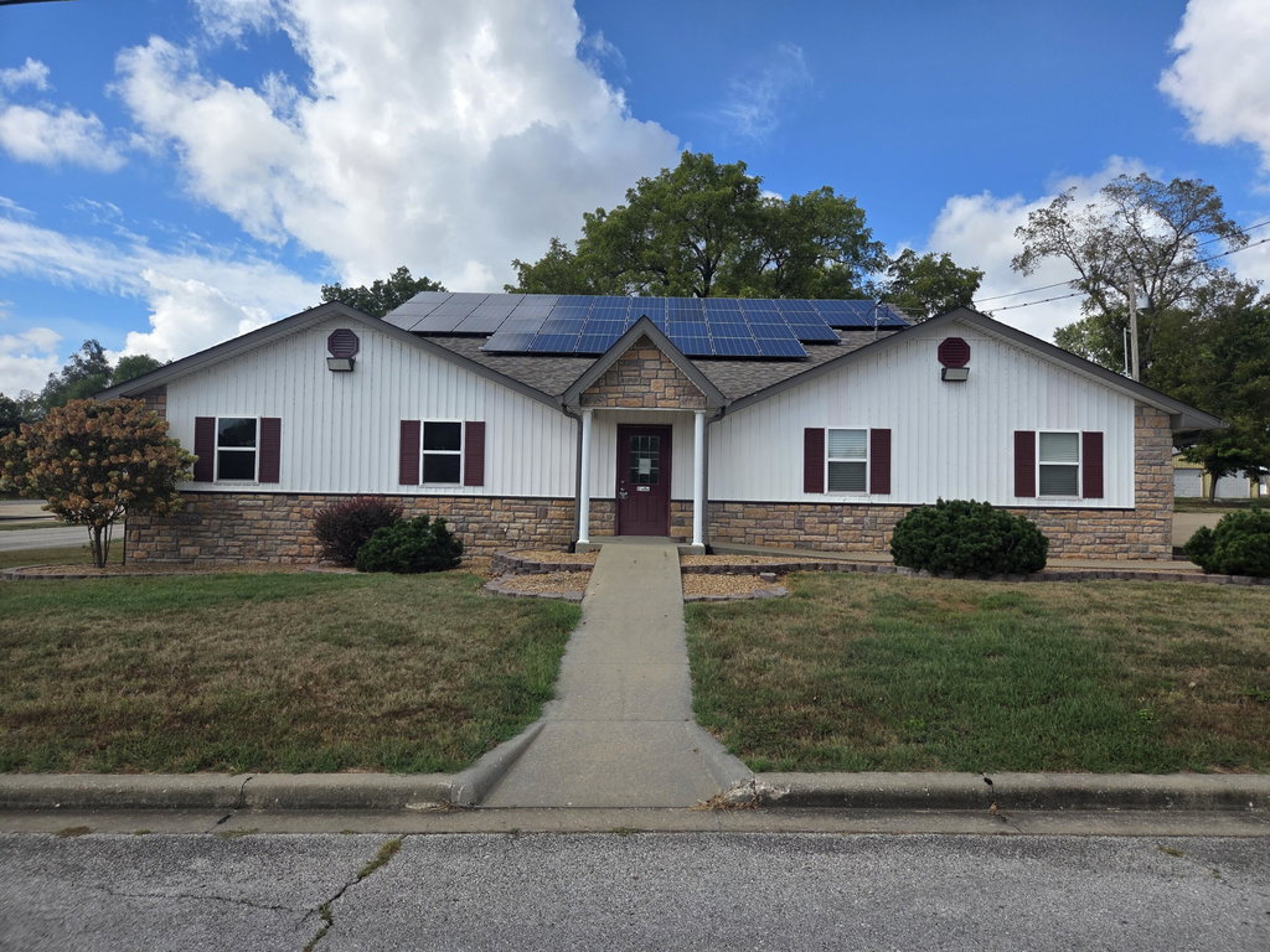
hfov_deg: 73.9
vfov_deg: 58.9
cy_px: 476
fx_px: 844
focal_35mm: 23
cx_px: 635
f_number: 1.8
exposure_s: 1/4663
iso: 80
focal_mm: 5.4
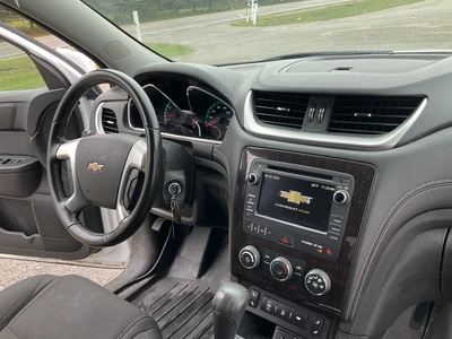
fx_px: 379
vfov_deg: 48.2
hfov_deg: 61.7
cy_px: 170
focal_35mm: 29
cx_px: 226
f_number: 1.8
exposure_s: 1/122
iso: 20
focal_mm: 3
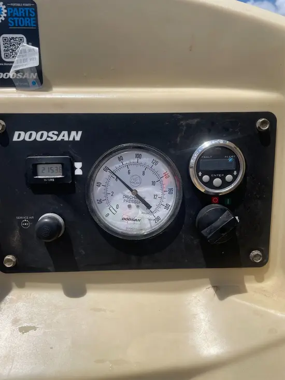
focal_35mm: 26
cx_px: 142
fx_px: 285
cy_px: 190
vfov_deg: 67.3
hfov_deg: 53.1
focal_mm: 4.2
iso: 50
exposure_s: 1/8403
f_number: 1.6
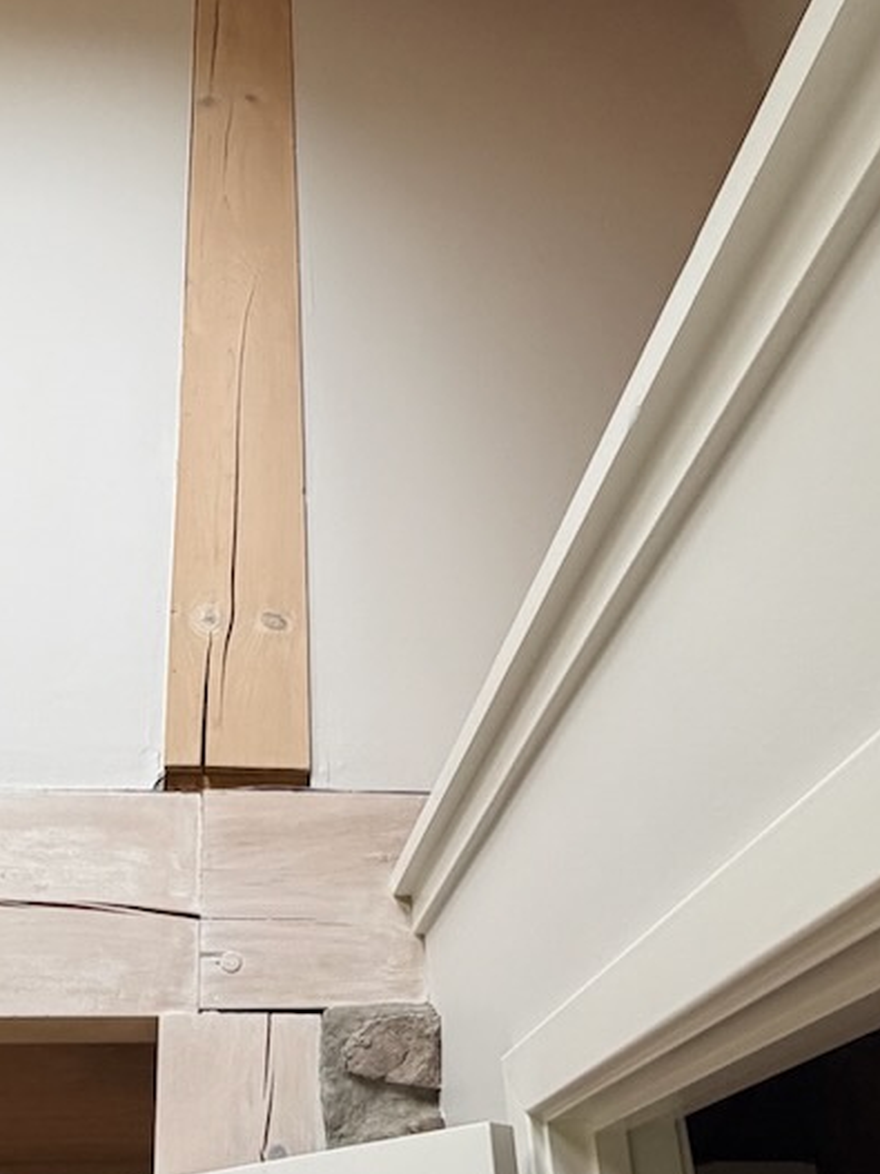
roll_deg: +1.9
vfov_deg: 53.3
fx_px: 1153
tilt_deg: +27.8
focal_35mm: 34
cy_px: 744
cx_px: 316
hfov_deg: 41.4
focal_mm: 2.22
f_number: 2.2
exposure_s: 1/121
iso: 200
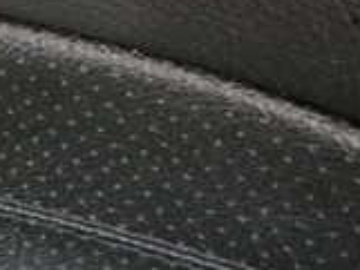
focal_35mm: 93
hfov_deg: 17.3
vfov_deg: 14.9
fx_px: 968
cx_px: -286
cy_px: -116
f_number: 2
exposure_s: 1/30
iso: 400
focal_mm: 4.5
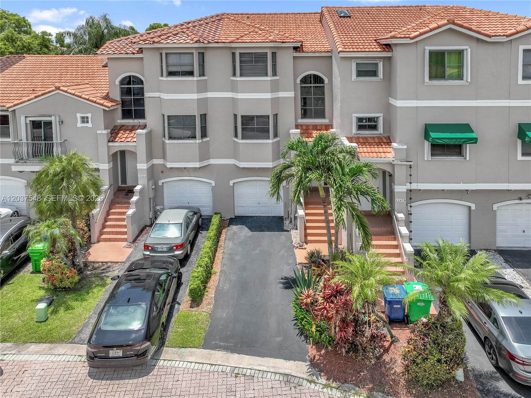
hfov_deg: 71.6
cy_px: 199
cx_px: 266
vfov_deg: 56.8
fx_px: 368
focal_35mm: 24
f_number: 2.8
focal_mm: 12.29
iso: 120
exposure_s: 1/2500
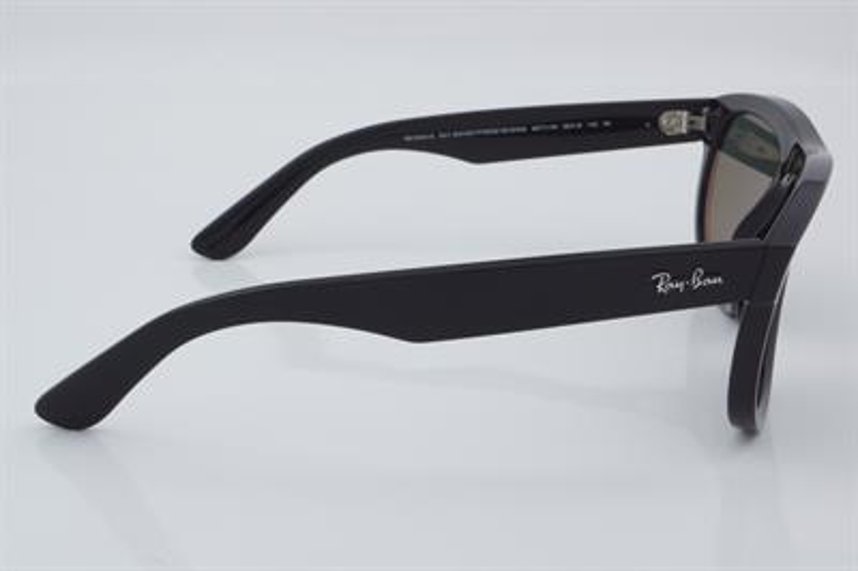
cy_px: 286
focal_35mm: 75
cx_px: 429
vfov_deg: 18.2
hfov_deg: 27.0
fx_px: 1786
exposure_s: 1/4
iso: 100
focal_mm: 50
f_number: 32
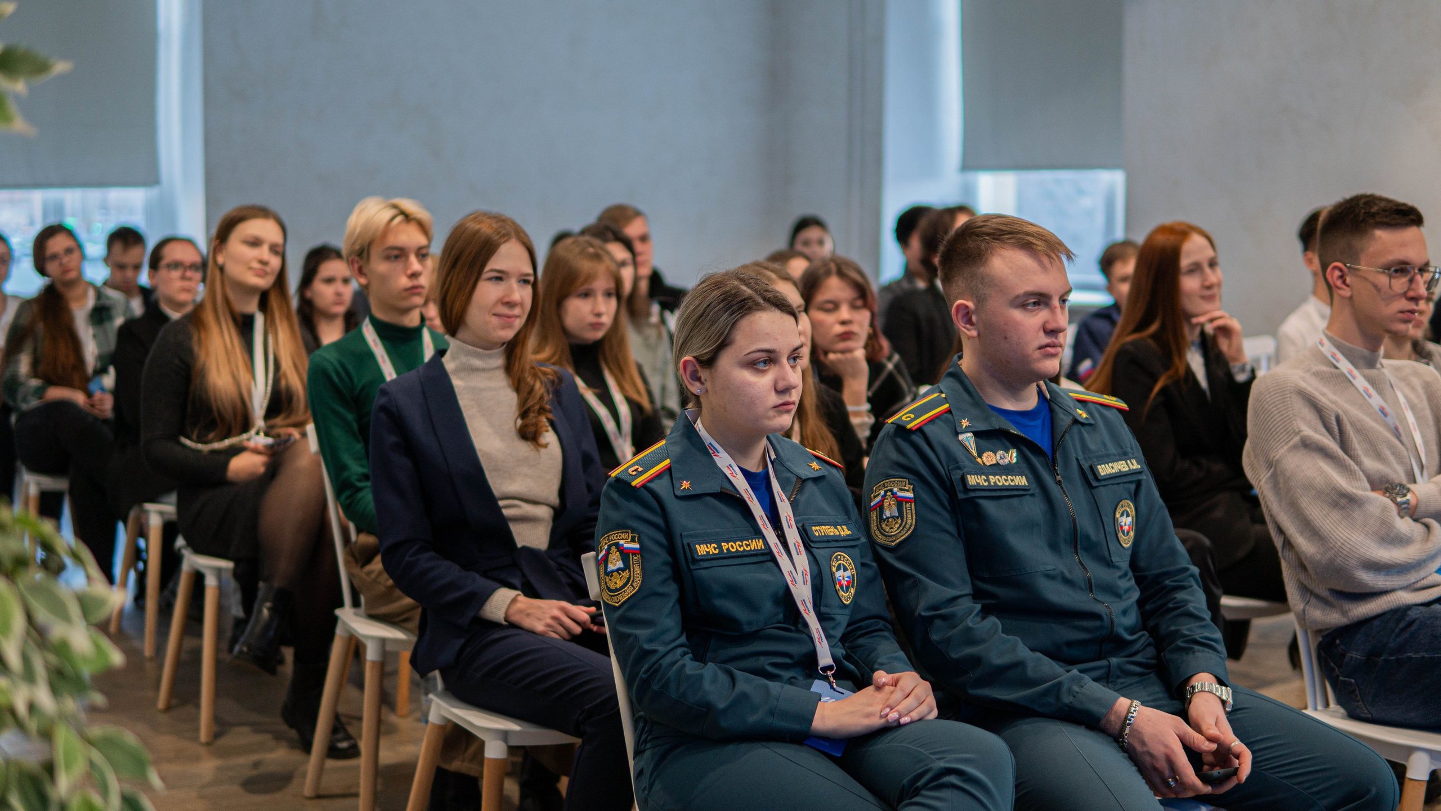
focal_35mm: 49
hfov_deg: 42.3
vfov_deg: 24.5
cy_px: 443
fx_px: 1864
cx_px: 723
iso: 125
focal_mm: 30
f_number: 1.4
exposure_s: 1/80
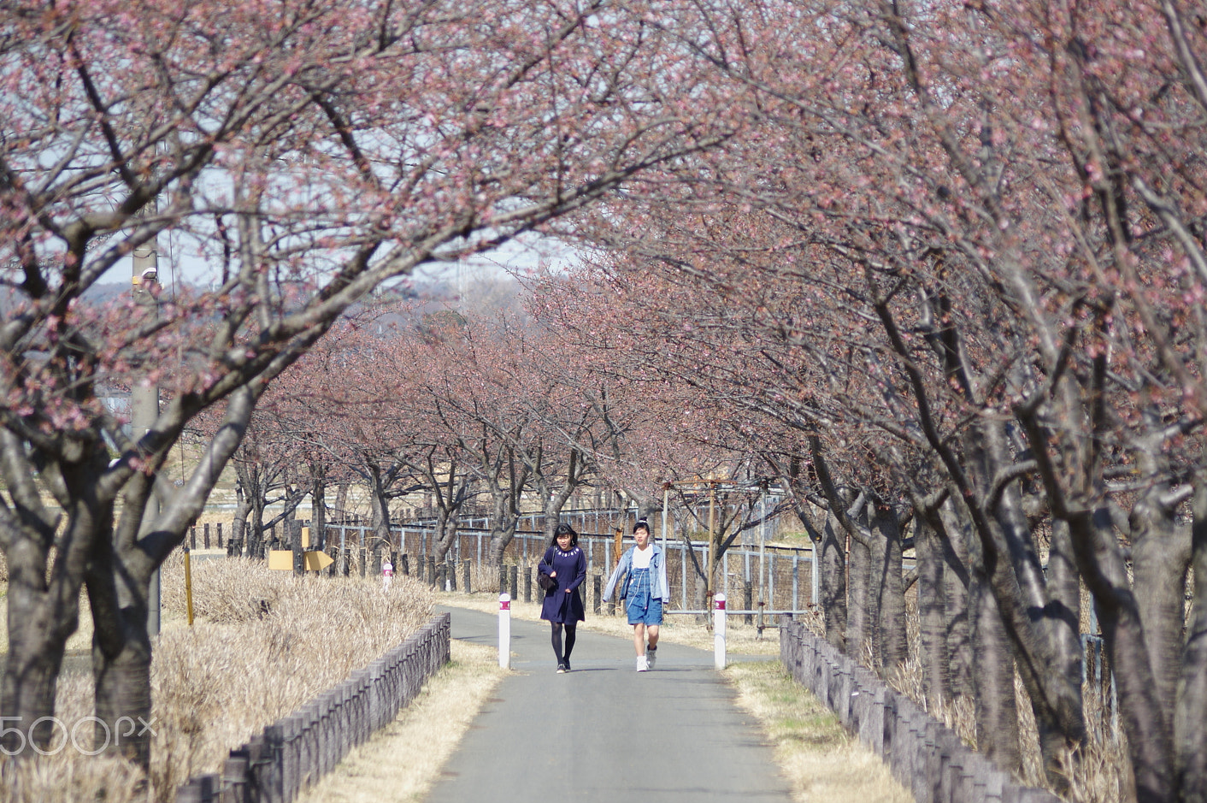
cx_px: 629
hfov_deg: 7.1
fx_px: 9681
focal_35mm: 289
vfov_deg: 4.7
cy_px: 393
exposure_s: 1/250
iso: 100
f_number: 4.5
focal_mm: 170
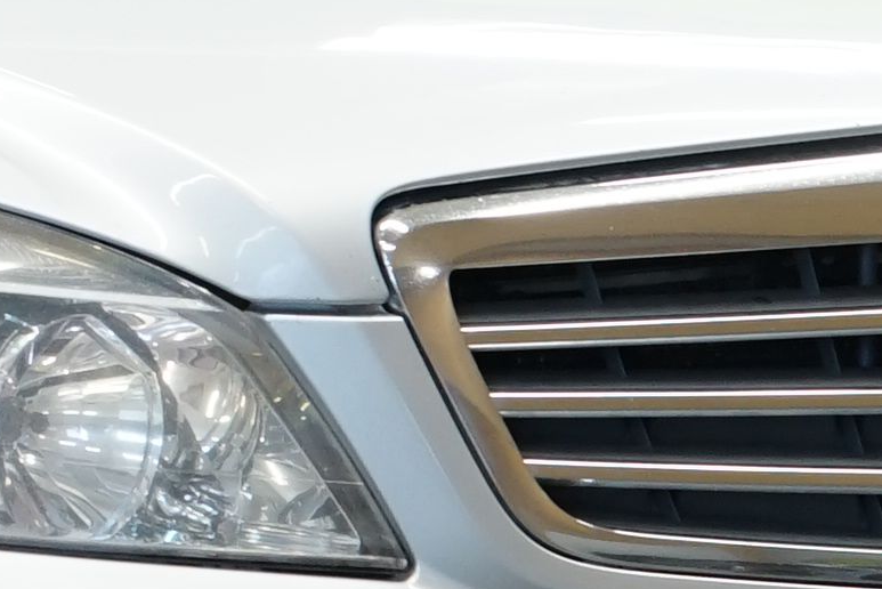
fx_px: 13308
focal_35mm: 543
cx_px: -992
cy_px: -25
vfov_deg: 2.5
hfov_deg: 3.8
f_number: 5.6
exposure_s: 1/15
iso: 500
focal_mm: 70
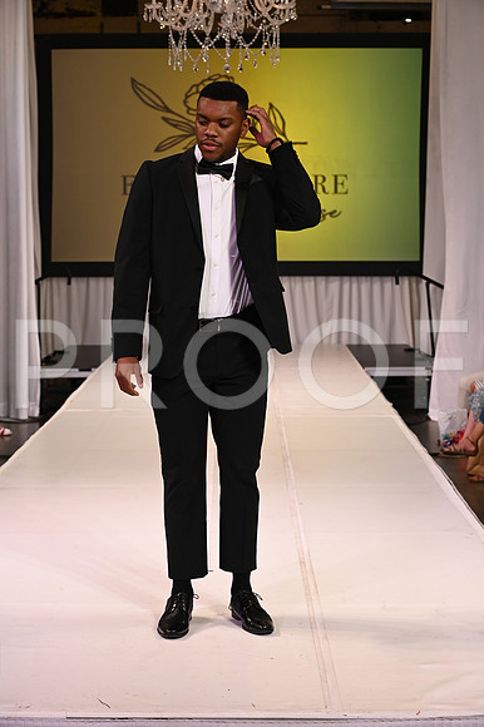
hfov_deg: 19.4
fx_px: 1413
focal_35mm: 70
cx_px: 242
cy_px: 364
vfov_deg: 28.9
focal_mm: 70
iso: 1000
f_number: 6.3
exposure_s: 1/250
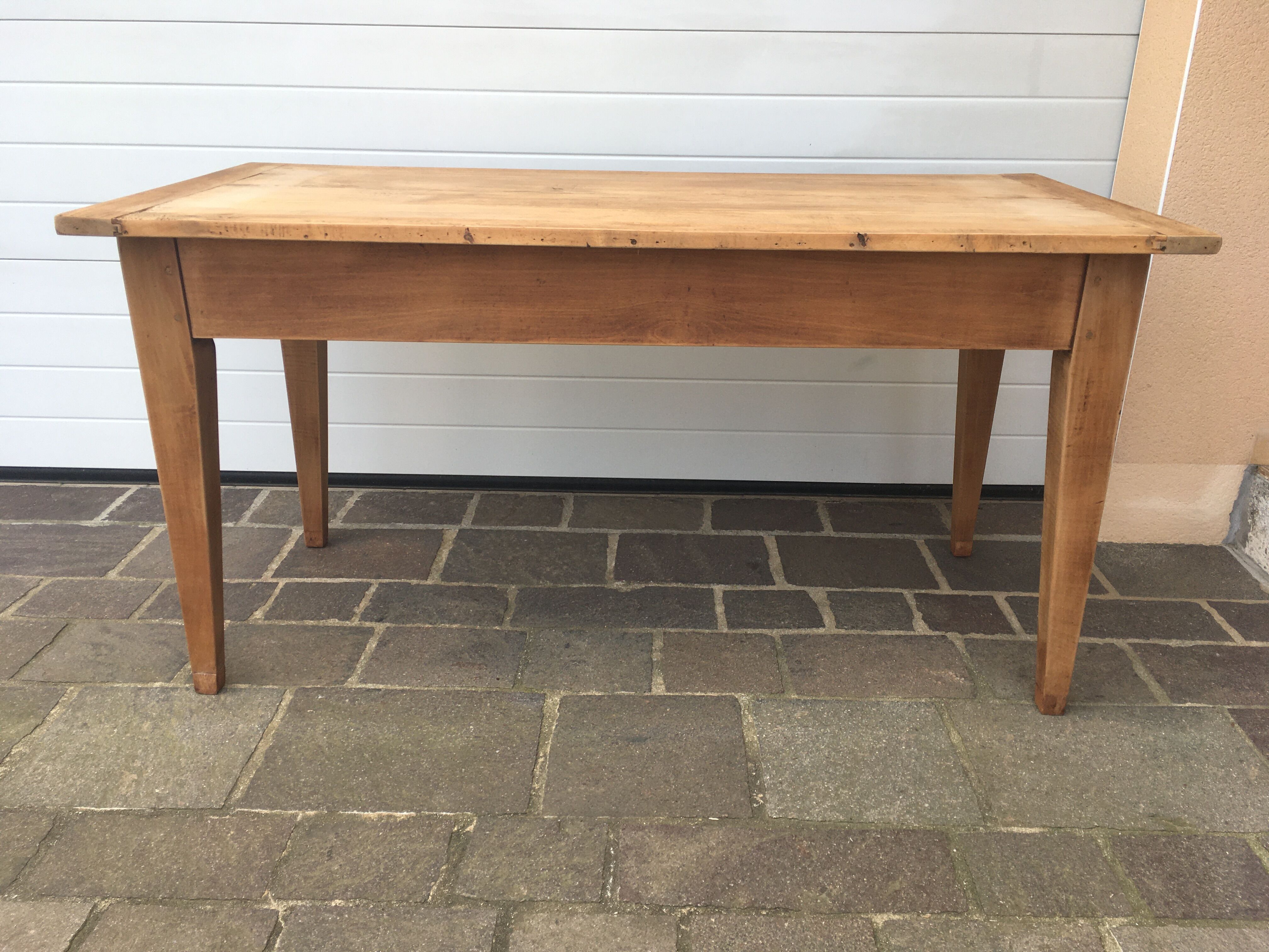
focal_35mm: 29
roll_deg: -2.7
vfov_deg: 48.2
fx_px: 1063
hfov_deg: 61.7
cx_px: 634
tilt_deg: -23.4
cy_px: 476
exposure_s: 1/318
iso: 25
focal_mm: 4.15
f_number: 2.2
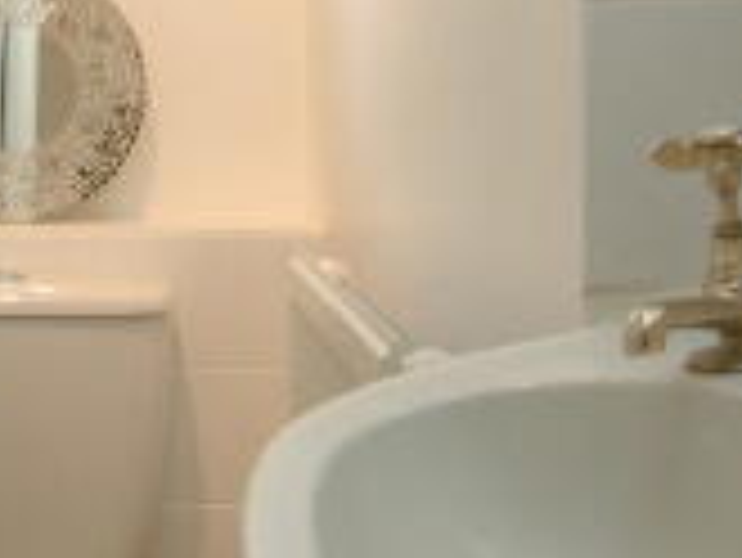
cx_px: -63
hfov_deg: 21.3
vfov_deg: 16.8
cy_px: 88
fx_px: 1875
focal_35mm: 87
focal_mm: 21
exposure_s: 1/4
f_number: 11
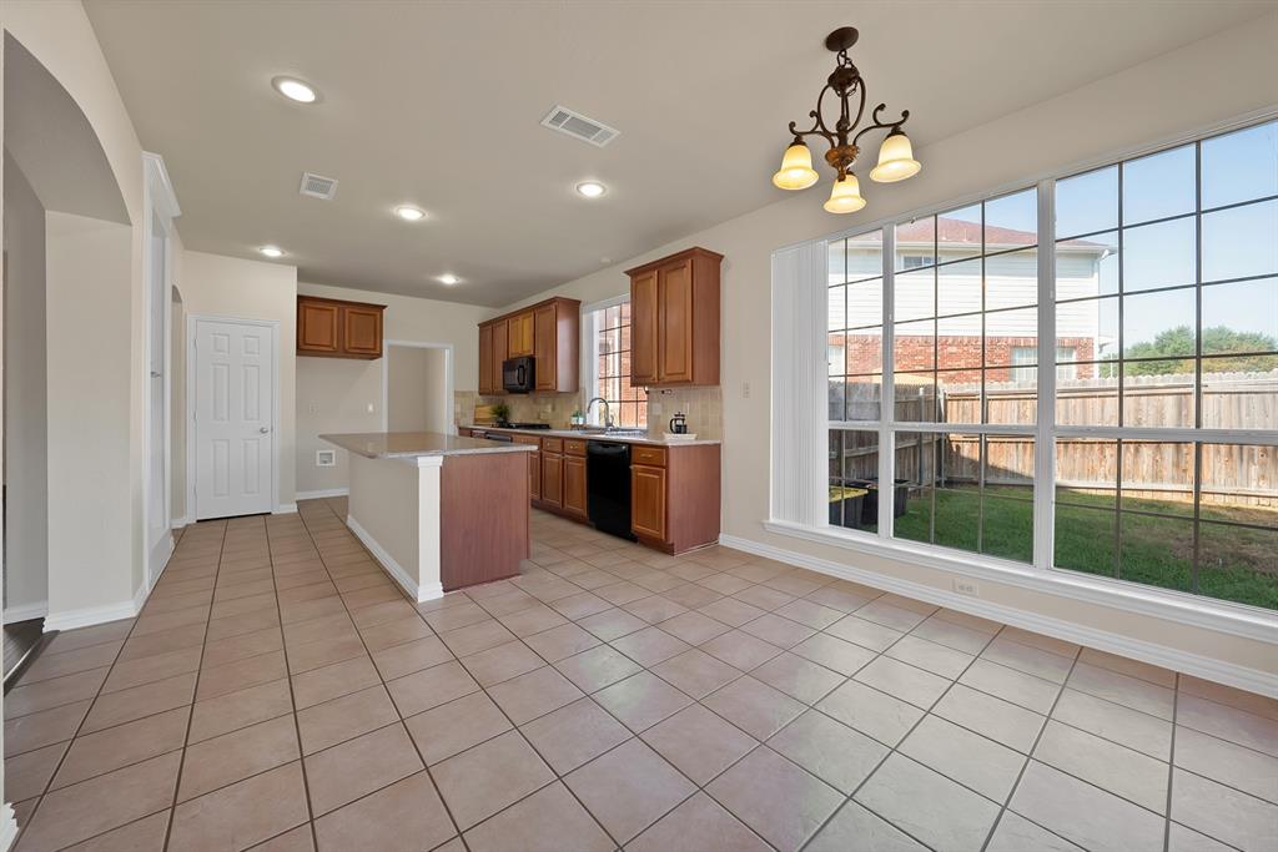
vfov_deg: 90.0
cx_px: 639
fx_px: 426
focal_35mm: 12
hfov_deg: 112.6
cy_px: 426
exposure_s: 1/20
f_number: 9
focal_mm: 12
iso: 640
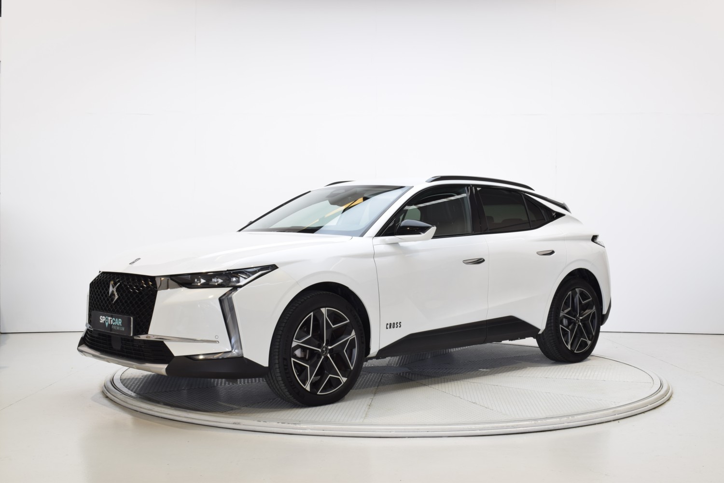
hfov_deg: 45.0
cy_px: 242
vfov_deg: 30.8
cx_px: 362
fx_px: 875
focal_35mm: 44
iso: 100
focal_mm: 29
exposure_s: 1/2
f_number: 14
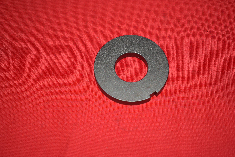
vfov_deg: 20.2
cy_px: 78
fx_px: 441
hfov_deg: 29.8
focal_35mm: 68
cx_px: 118
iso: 160
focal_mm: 45
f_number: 5.6
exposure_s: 1/200
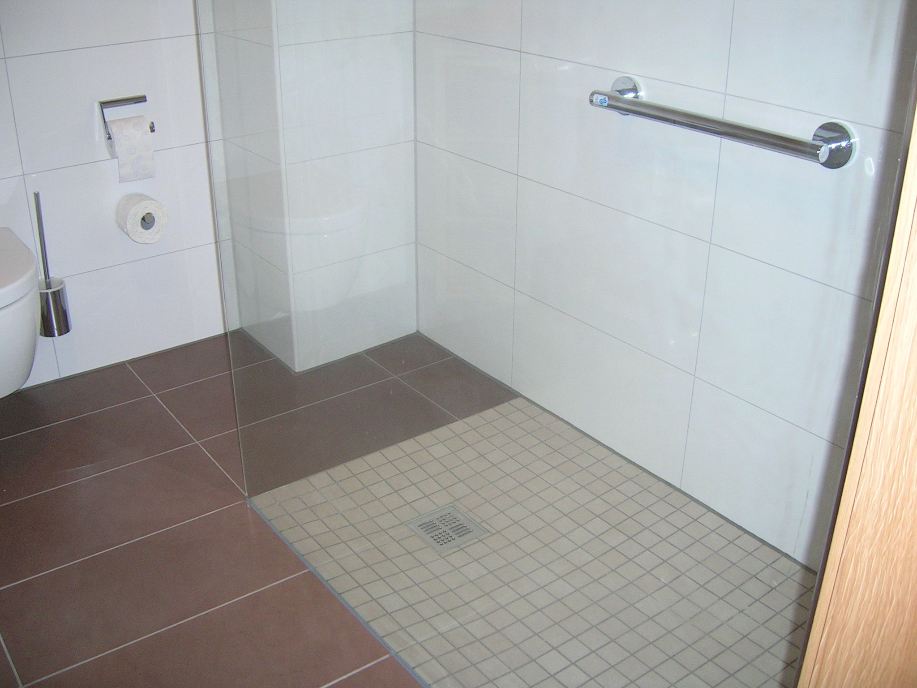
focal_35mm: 35
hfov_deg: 52.6
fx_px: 927
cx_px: 458
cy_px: 344
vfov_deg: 40.7
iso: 103
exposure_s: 1/60.1
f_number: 2.8
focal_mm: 5.4
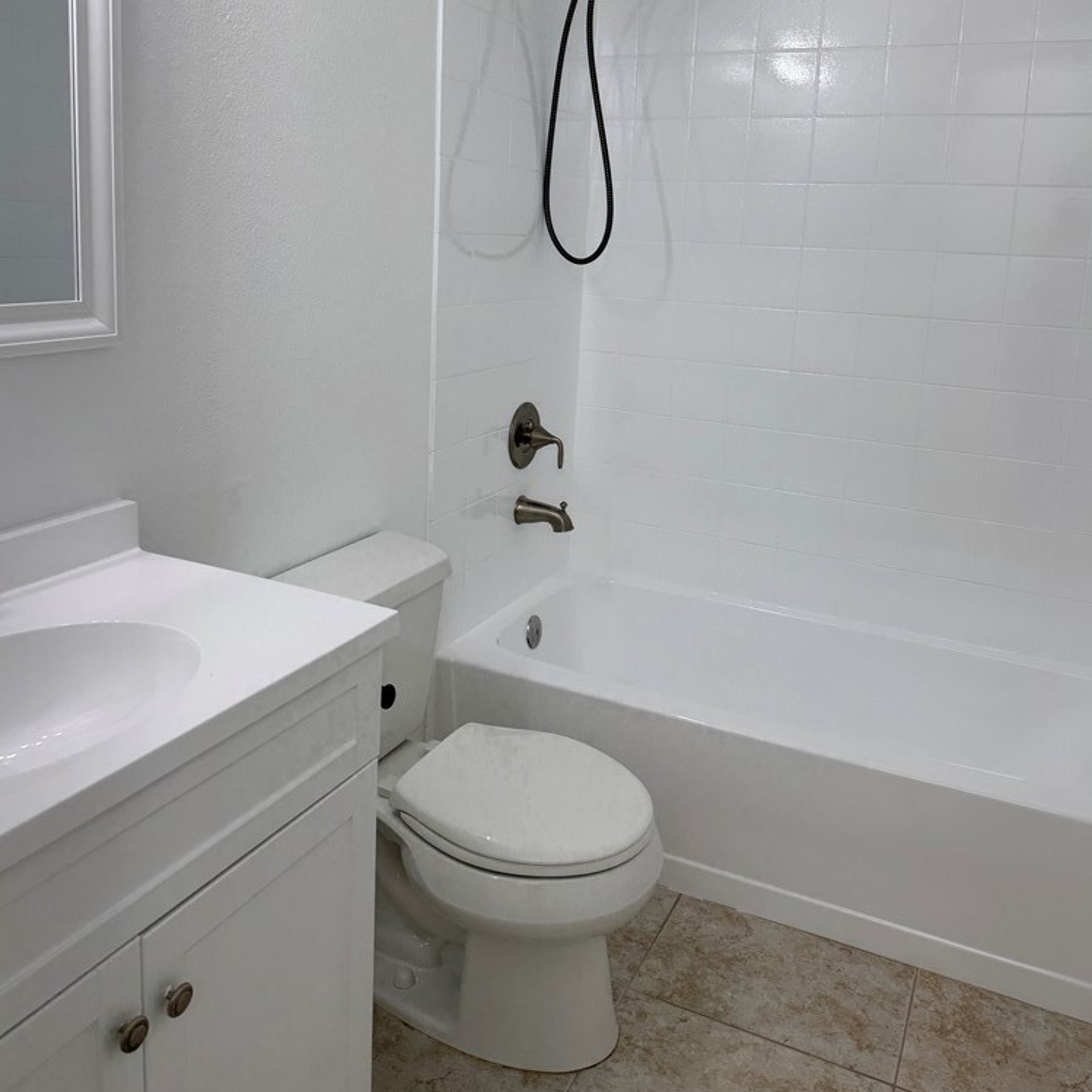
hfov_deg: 55.6
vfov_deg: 54.8
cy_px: 389
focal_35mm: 29
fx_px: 1035
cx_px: 545
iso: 80
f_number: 1.78
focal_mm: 6.76
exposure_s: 1/360
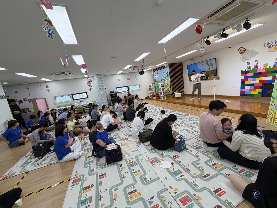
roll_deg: +8.3
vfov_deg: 85.7
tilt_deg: -9.7
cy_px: 104
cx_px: 138
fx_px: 112
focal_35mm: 14
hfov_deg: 102.1
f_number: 2.2
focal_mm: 2.22
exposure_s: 1/120
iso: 100
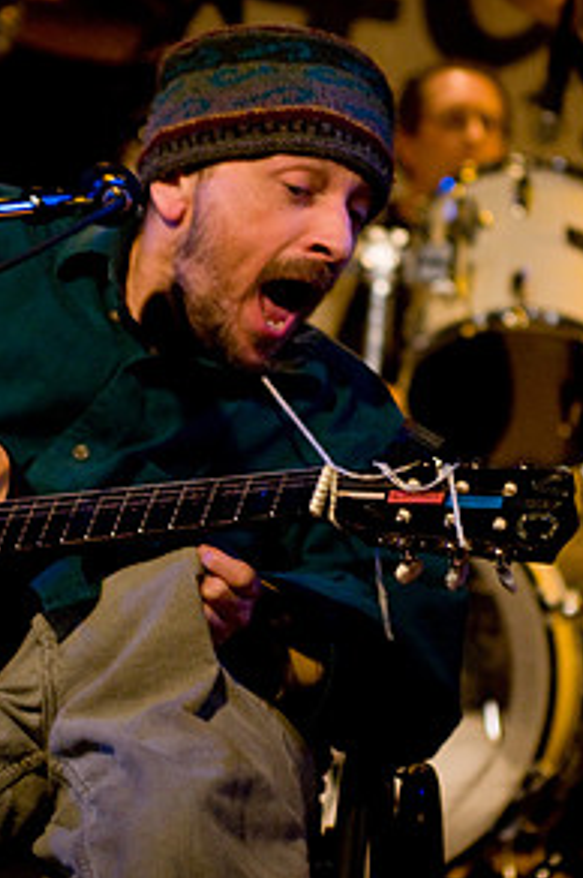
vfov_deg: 12.7
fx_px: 3944
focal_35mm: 162
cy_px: 406
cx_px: 326
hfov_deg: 8.5
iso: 800
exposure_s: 1/80
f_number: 2.8
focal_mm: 70
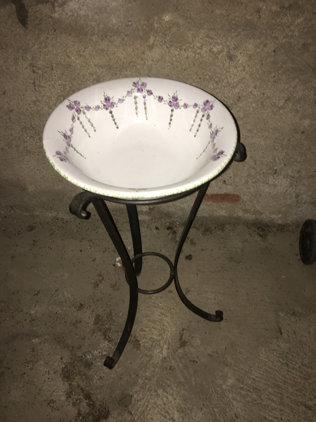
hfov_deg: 48.2
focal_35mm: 29
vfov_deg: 61.7
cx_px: 158
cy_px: 211
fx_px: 353
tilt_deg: -46.2
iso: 50
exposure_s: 1/17
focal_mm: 4.15
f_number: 2.2
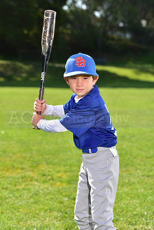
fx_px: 641
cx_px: 77
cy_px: 115
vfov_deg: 20.4
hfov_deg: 13.7
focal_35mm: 100
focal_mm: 100
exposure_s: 1/250
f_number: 5
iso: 80
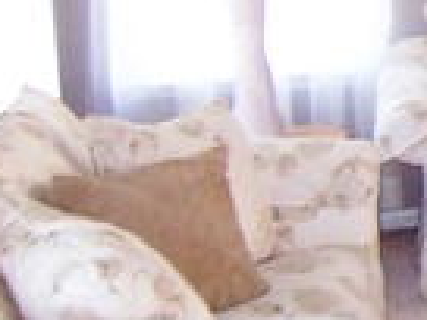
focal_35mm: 108
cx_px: 932
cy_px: -53
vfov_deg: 13.4
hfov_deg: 14.2
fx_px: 1332
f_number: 2.8
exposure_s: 1/30
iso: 160
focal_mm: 3.8
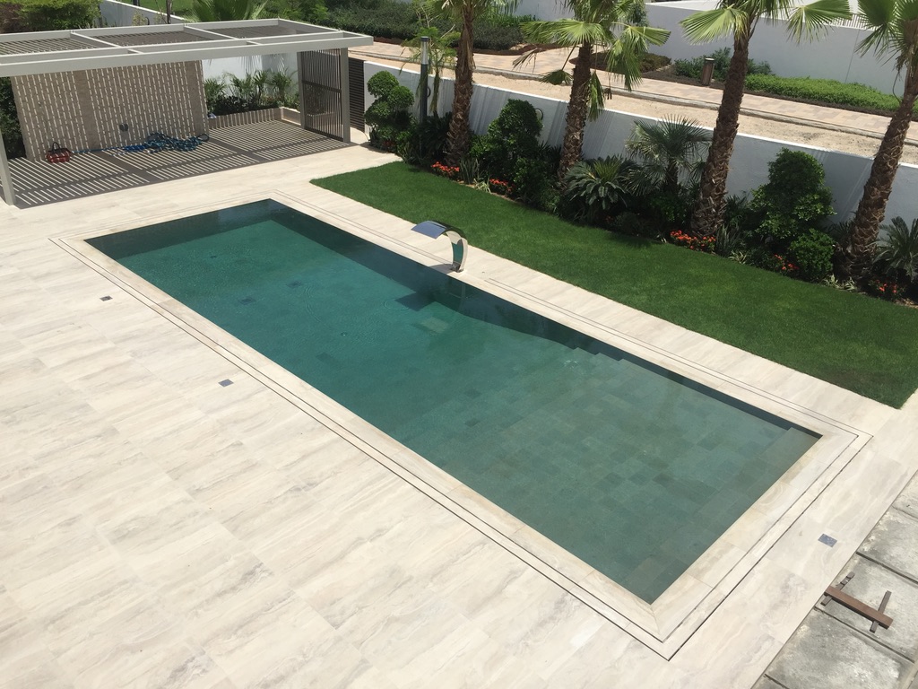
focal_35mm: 29
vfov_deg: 48.2
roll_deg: -4.4
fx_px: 769
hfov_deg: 61.7
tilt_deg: -26.6
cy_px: 344
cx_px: 459
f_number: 2.2
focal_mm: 4.15
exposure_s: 1/2825
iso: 32
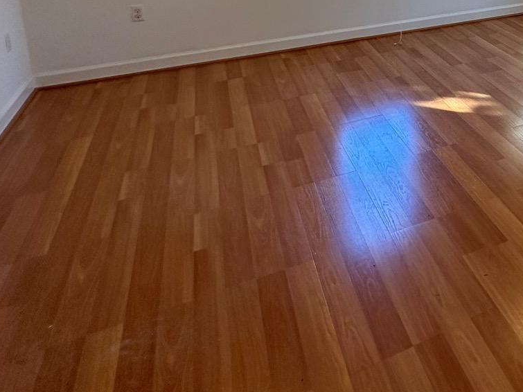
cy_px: -35
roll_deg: +0.4
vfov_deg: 33.1
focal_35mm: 38
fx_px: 574
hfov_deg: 40.7
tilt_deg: -8.3
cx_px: 558
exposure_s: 1/120
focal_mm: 2.22
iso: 125
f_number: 2.2
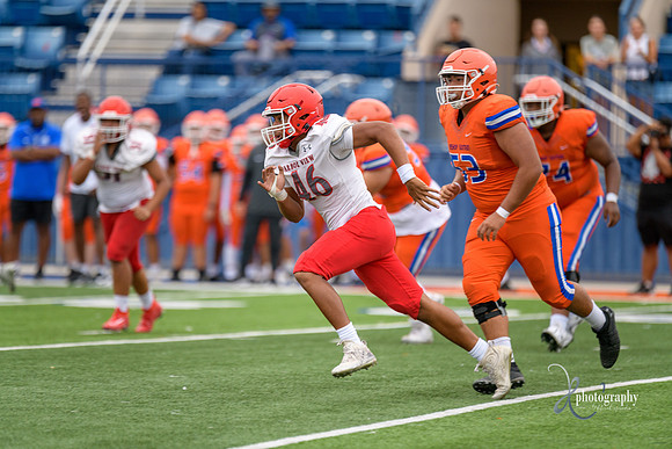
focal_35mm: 300
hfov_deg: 6.9
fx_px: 5601
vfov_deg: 4.6
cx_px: 336
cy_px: 224
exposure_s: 1/500
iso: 200
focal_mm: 300
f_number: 2.8
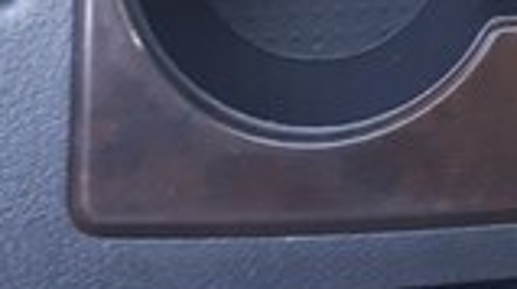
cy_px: -474
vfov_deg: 10.6
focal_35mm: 92
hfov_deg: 22.3
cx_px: 524
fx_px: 1260
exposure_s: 1/25
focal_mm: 3.6
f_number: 1.9
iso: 160
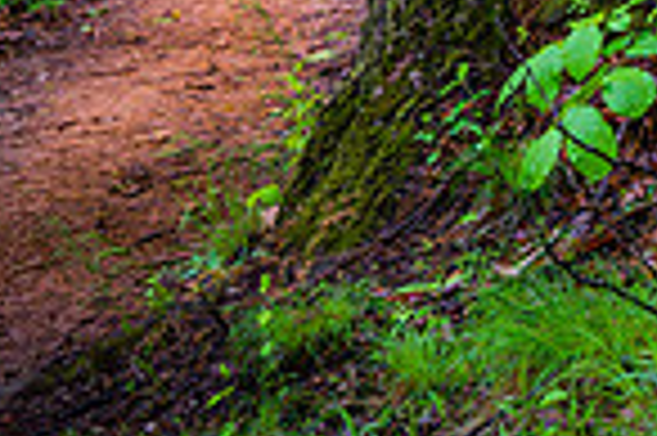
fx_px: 3992
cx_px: 770
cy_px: -416
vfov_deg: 6.1
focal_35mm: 219
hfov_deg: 9.3
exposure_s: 1/2
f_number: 13
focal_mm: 55
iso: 100
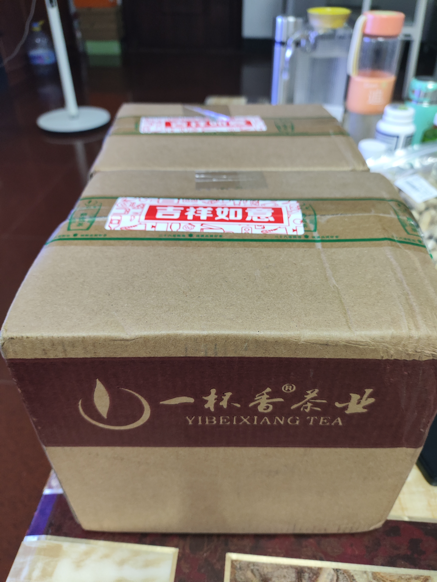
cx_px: 218
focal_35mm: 24
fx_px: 404
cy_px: 291
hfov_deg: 56.9
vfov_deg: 71.6
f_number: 1.8
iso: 711
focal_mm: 4.68
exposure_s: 1/25
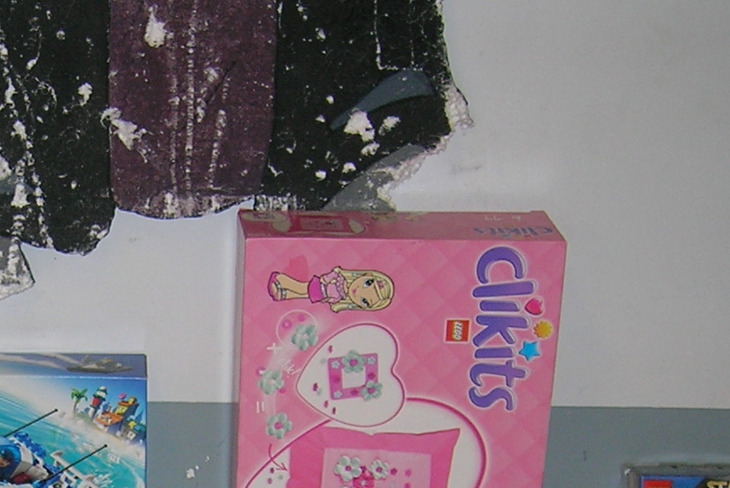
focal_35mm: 93
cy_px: 559
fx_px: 1886
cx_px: 25
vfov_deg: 14.3
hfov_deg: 21.3
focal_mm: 5.7
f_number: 2.9
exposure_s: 1/60.1
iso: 50
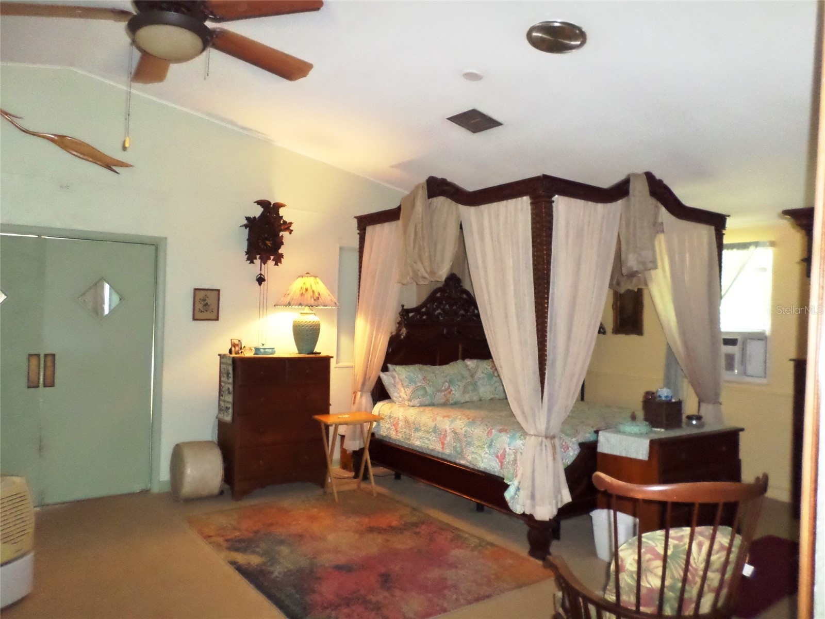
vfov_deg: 54.9
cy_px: 310
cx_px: 412
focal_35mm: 25
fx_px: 596
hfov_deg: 69.4
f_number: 2.5
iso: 640
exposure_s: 1/30
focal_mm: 4.5
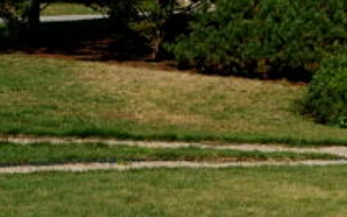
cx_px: 696
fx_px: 1826
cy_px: -247
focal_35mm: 193
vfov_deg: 6.6
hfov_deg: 10.0
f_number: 5.6
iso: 125
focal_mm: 14.3
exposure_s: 1/640
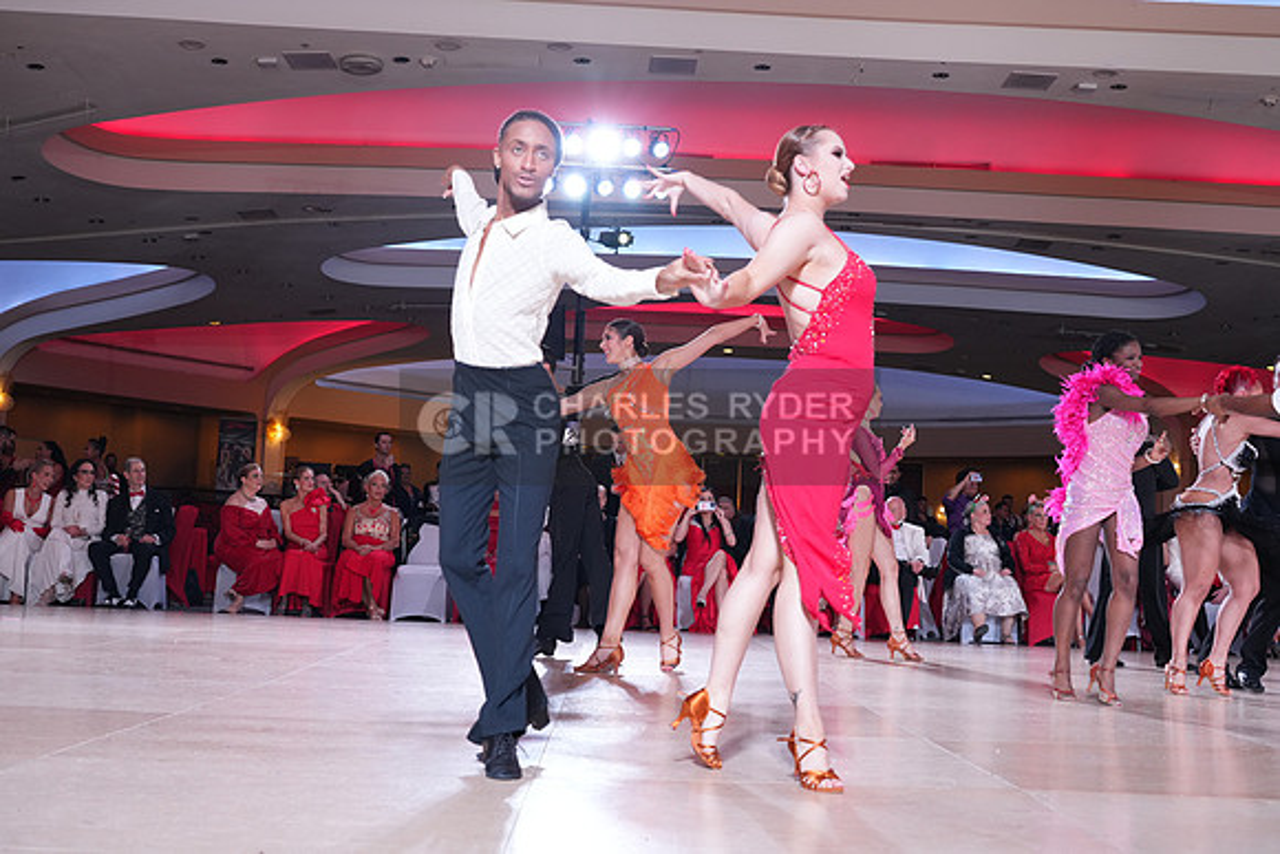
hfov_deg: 47.4
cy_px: 427
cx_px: 640
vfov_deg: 32.6
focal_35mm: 41
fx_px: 1458
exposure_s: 1/200
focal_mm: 41
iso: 1250
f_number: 5
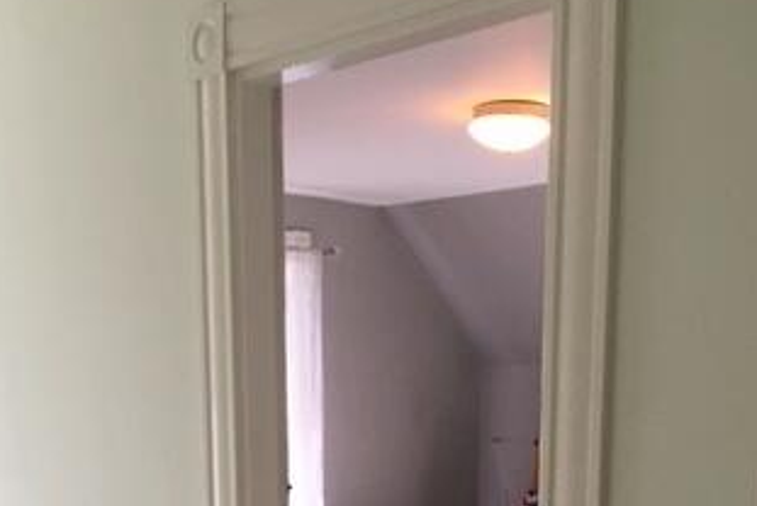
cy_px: 703
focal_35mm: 62
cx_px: 375
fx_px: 1305
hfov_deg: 32.4
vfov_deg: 19.7
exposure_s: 1/30
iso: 25
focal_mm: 4.15
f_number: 2.2
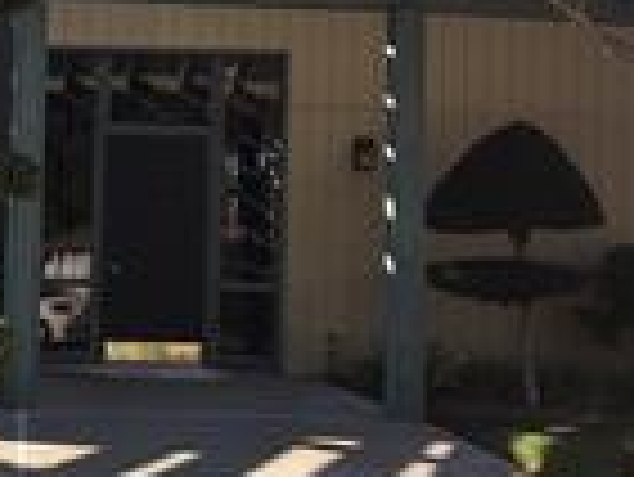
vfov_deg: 21.0
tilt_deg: +5.6
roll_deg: -1.5
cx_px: 52
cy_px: 171
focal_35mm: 70
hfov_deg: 26.7
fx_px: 1283
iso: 25
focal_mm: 4.15
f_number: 2.2
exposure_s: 1/732
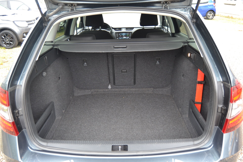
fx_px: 223
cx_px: 122
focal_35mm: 33
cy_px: 81
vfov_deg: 40.0
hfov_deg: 57.2
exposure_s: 1/80
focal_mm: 22
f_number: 4.5
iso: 400
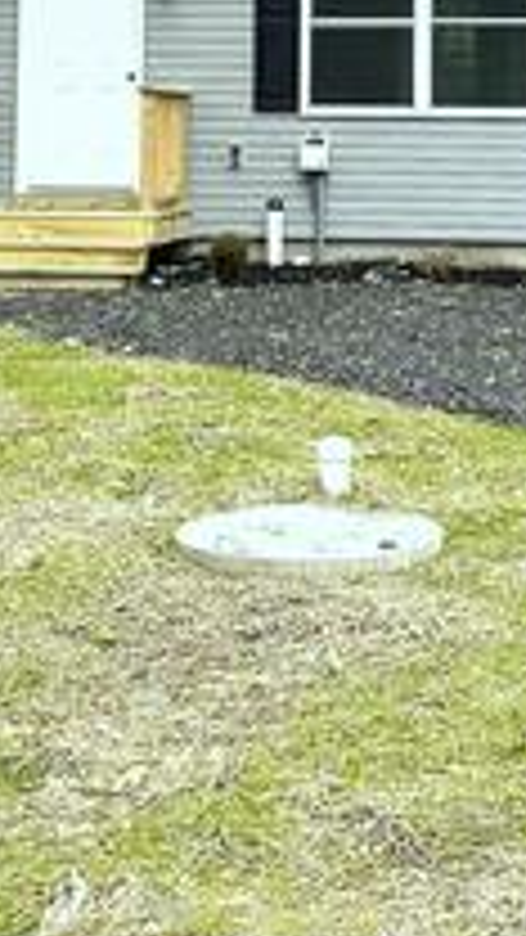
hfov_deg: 14.4
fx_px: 2083
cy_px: -32
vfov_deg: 24.0
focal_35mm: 84
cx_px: 366
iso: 80
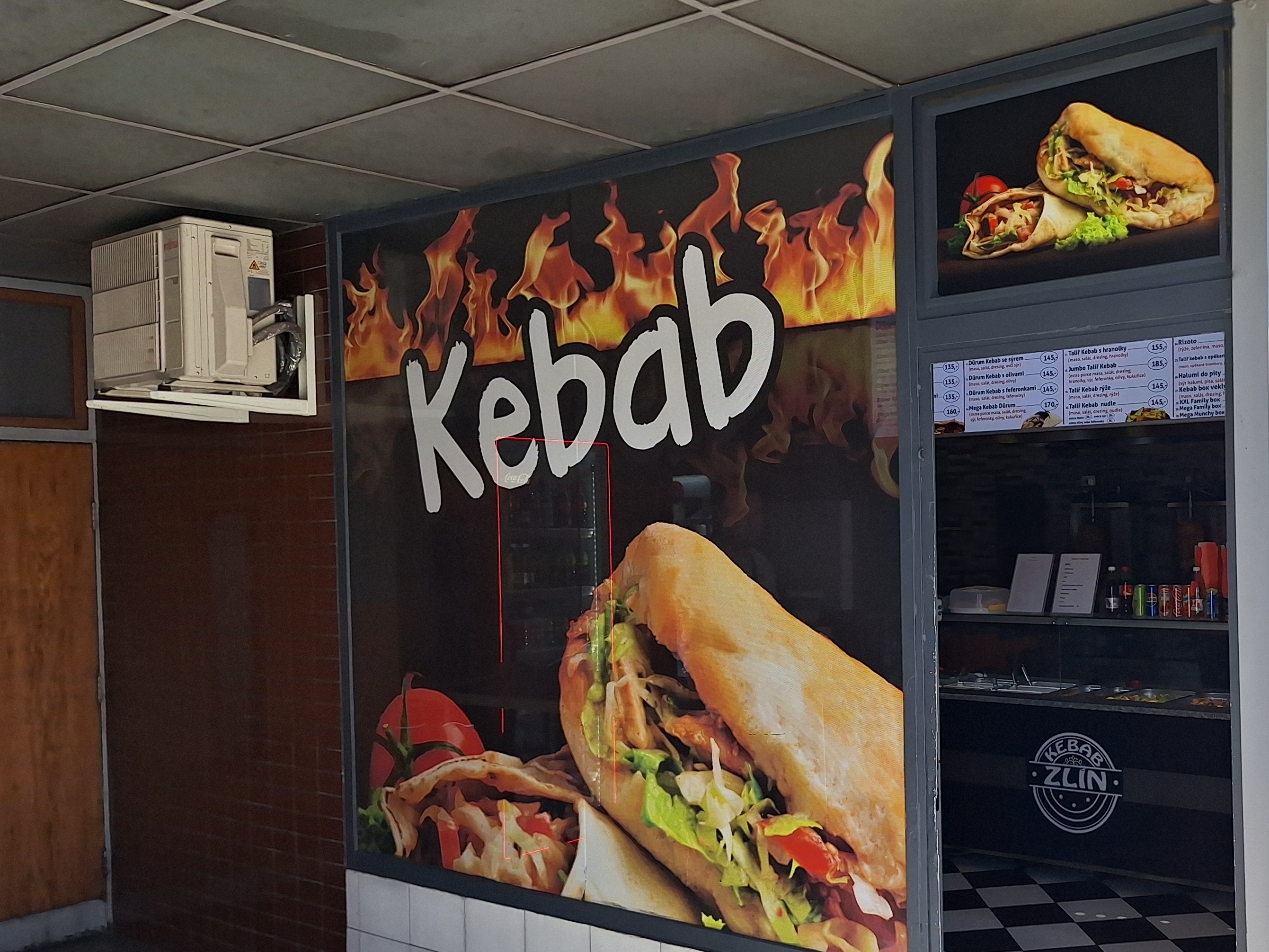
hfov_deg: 50.3
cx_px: 960
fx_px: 1283
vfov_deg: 40.6
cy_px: 538
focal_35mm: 35
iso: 40
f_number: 1.8
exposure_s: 1/980
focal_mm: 5.54
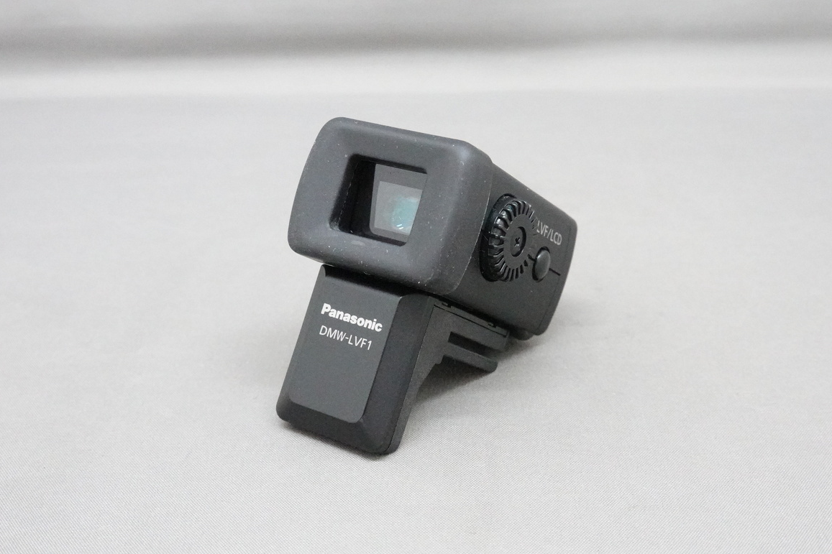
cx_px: 422
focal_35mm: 56
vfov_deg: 24.2
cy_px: 287
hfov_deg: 35.6
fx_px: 1294
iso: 6400
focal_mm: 19.84
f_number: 8
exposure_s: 1/60
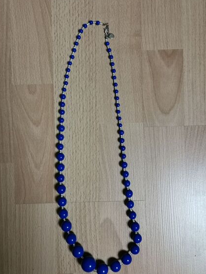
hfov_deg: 43.0
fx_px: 262
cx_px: 103
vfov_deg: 55.3
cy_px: 142
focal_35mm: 33
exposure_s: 1/50
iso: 200
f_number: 1.8
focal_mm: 5.58
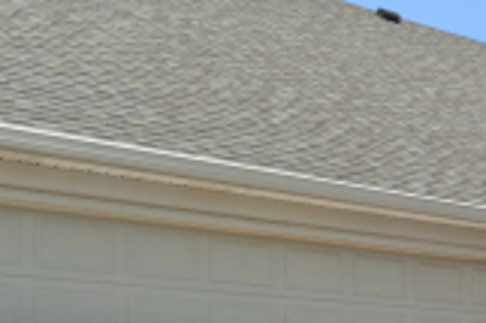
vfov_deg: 18.0
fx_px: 944
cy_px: 432
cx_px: 767
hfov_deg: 22.5
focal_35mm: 70
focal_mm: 10
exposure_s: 1/400
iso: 400
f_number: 9
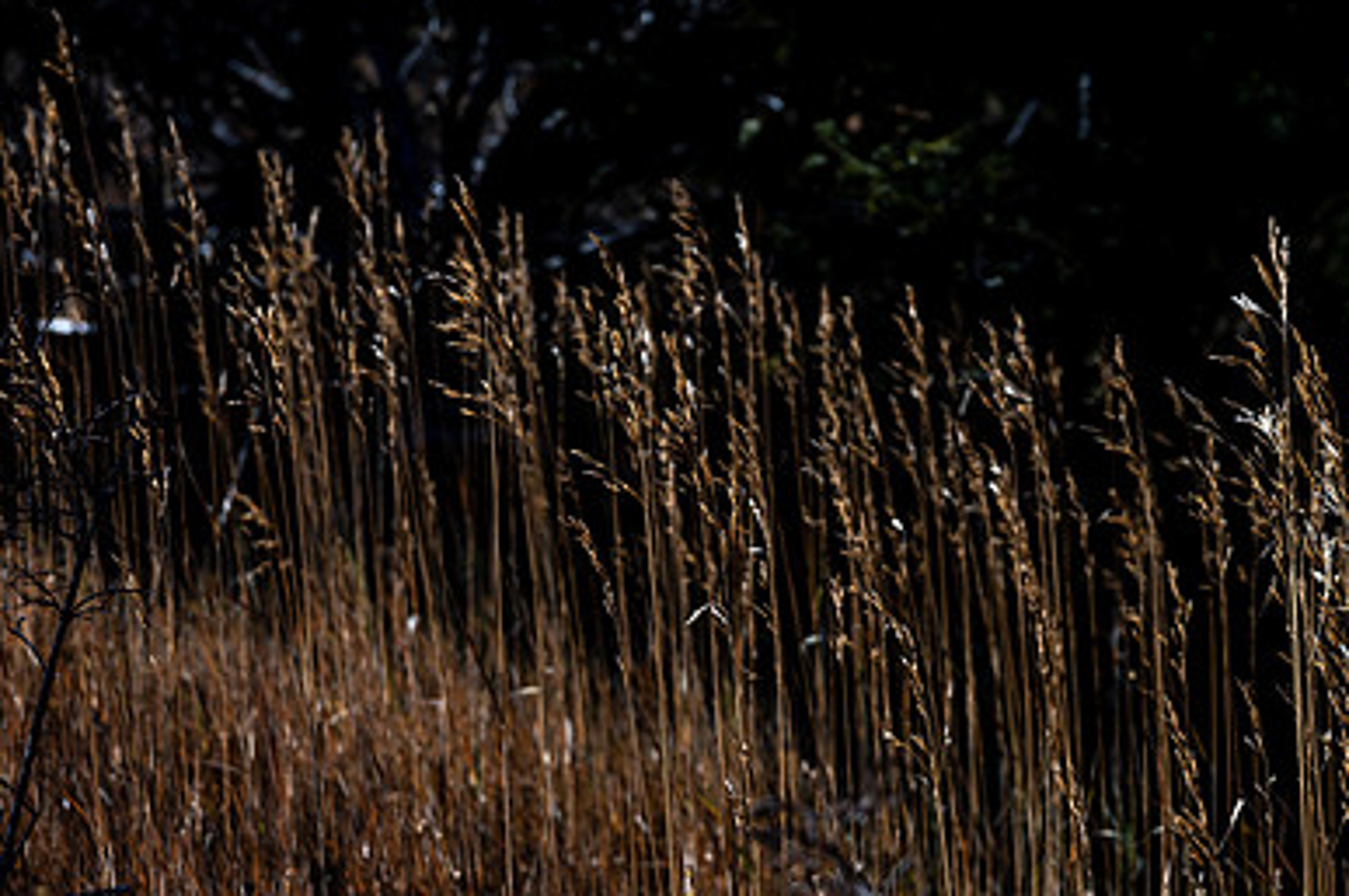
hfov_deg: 22.6
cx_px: 512
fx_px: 3368
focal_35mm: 90
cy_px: 509
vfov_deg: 15.1
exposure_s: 1/1600
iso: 200
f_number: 5.6
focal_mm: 60
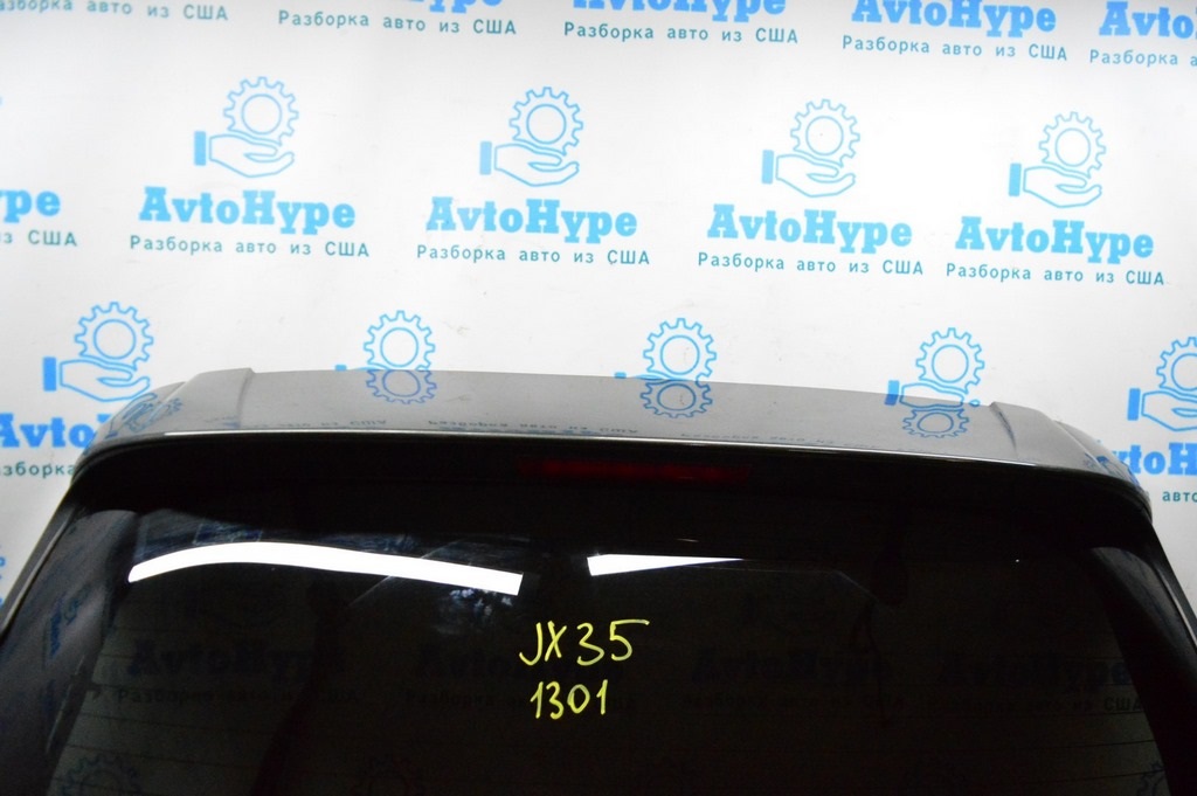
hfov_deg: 67.4
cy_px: 398
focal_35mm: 27
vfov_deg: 47.9
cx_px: 598
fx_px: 897
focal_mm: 18
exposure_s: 1/800
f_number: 3.5
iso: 6400
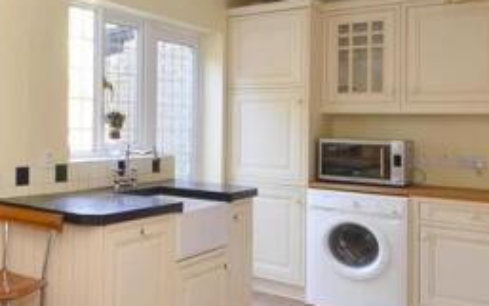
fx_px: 520
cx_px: 0
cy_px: 102
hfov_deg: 43.2
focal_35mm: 39
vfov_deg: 32.5
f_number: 11
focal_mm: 10
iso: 400
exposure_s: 1/4
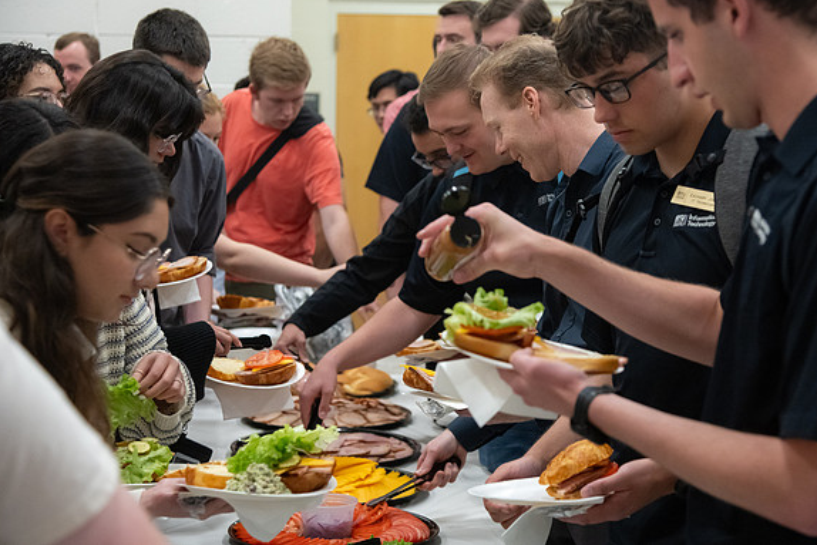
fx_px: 1680
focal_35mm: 74
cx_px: 484
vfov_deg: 18.4
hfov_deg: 27.3
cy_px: 269
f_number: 4
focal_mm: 62
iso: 2500
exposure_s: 1/250
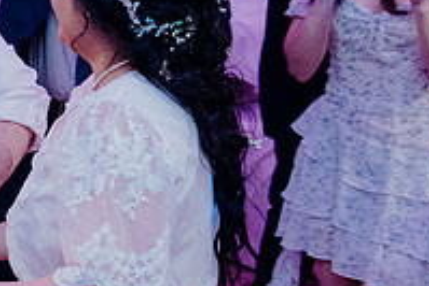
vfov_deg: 7.9
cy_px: 91
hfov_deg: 11.4
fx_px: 2087
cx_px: -157
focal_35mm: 175
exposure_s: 1/160
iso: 3200
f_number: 3.5
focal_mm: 40
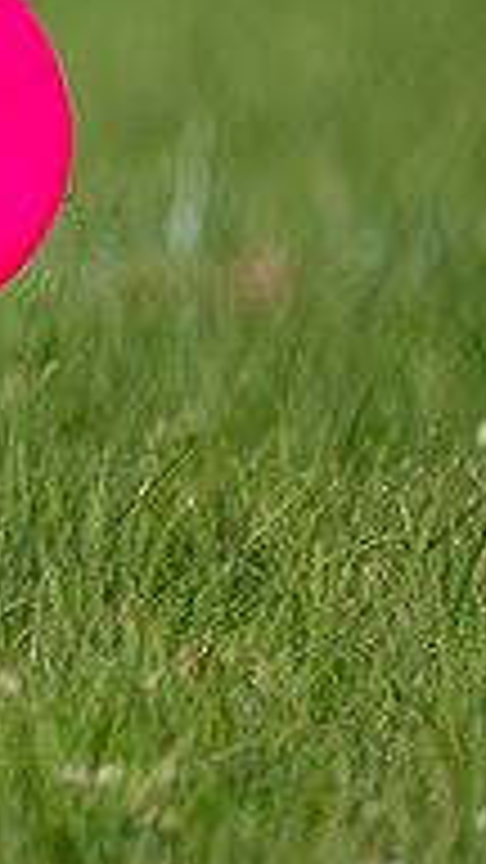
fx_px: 43437
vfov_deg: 1.1
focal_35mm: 1896
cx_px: -801
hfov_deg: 0.6
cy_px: 128
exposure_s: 1/4000
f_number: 6.3
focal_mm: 600
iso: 500
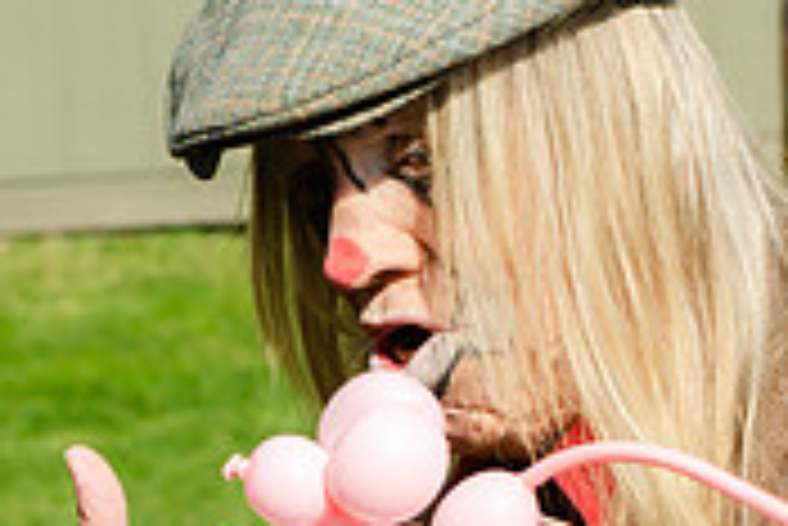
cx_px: 324
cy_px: 611
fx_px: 6725
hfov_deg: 6.7
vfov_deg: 4.5
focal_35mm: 307
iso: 100
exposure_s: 1/250
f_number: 8
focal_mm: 62
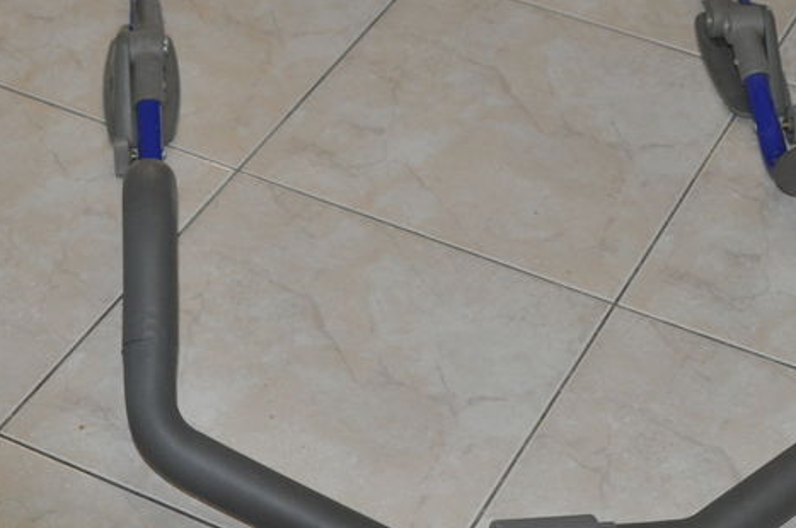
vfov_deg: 14.6
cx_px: 435
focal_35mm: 93
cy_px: 112
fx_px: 2055
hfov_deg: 21.9
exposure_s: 1/60
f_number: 4
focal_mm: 29
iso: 800
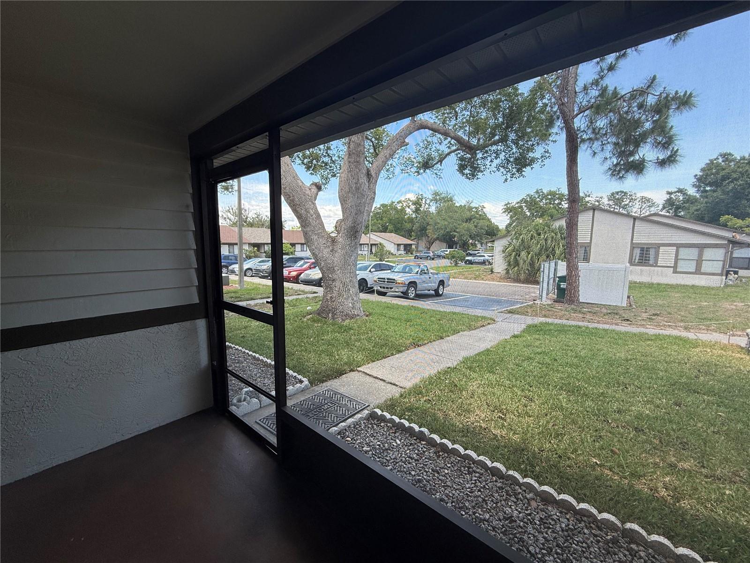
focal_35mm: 14
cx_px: 375
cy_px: 282
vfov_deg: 85.7
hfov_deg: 102.1
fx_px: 303
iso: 50
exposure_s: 1/231
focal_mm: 2.22
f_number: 2.2
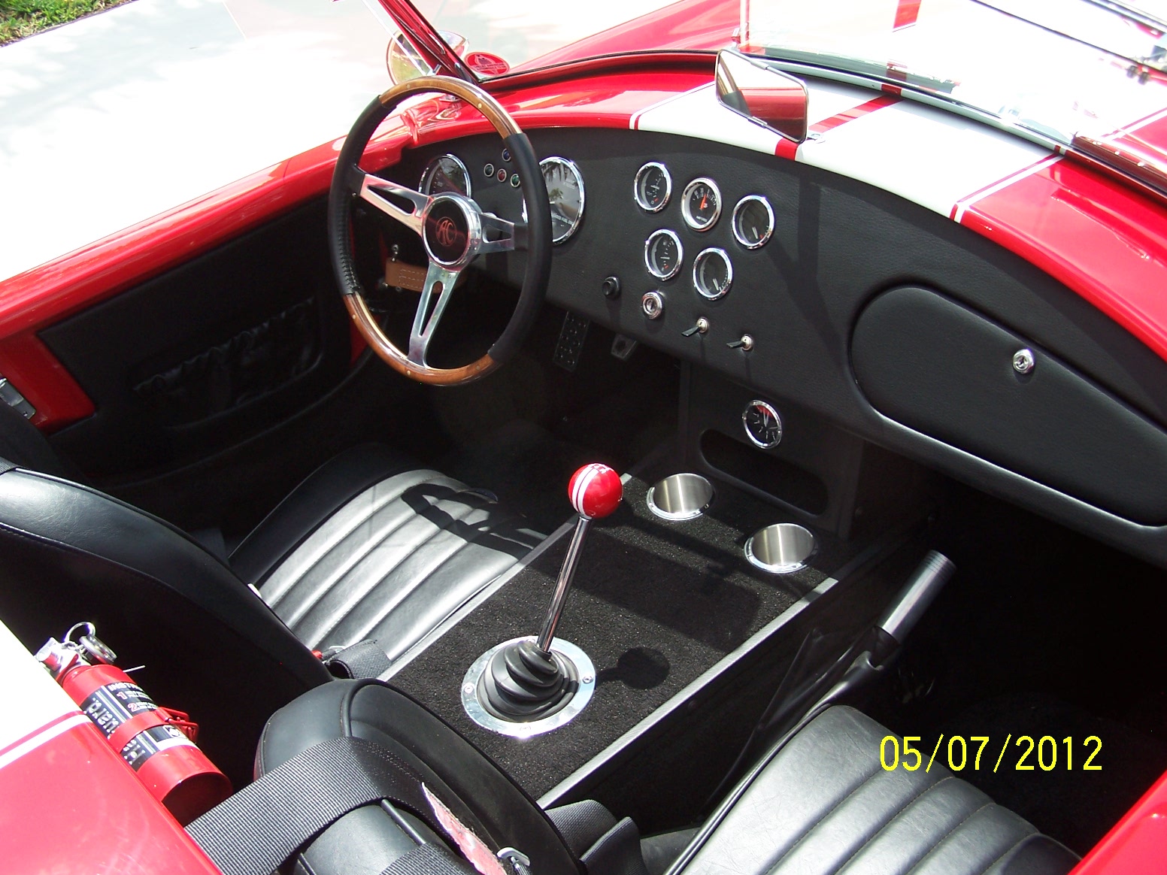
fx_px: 1450
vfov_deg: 33.6
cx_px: 584
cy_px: 438
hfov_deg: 43.9
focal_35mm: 43
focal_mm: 7.1
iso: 80
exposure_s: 1/500
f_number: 2.9
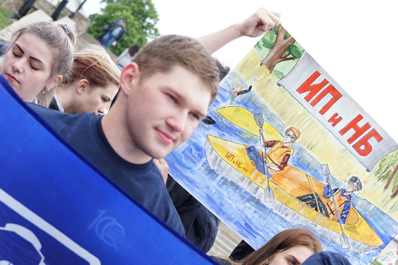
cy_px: 225
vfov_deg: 17.5
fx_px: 851
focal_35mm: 77
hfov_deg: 26.1
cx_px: 281
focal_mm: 45
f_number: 5
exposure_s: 1/125
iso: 160
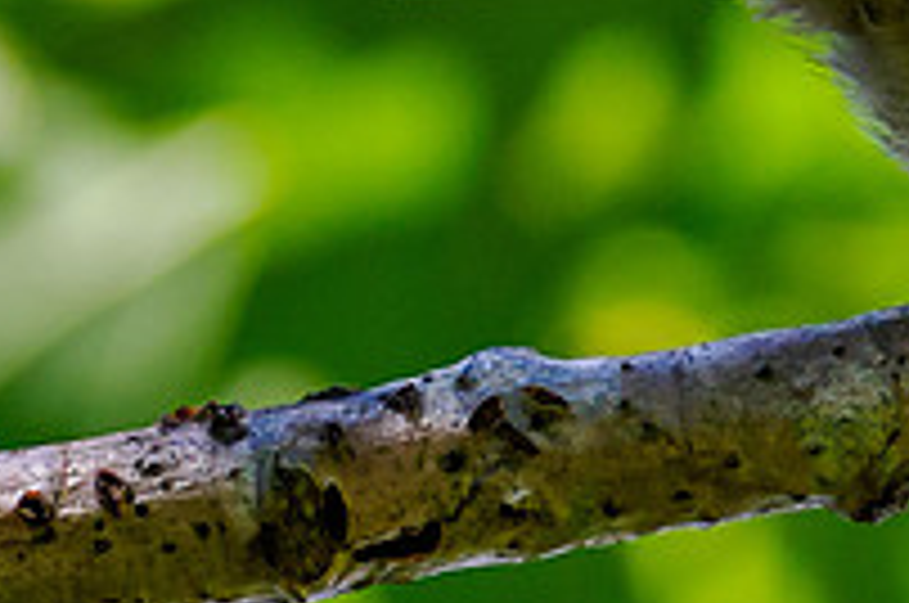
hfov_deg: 0.6
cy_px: -740
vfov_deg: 0.4
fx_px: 84326
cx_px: 312
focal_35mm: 3345
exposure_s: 1/1000
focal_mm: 300
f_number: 4
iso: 500
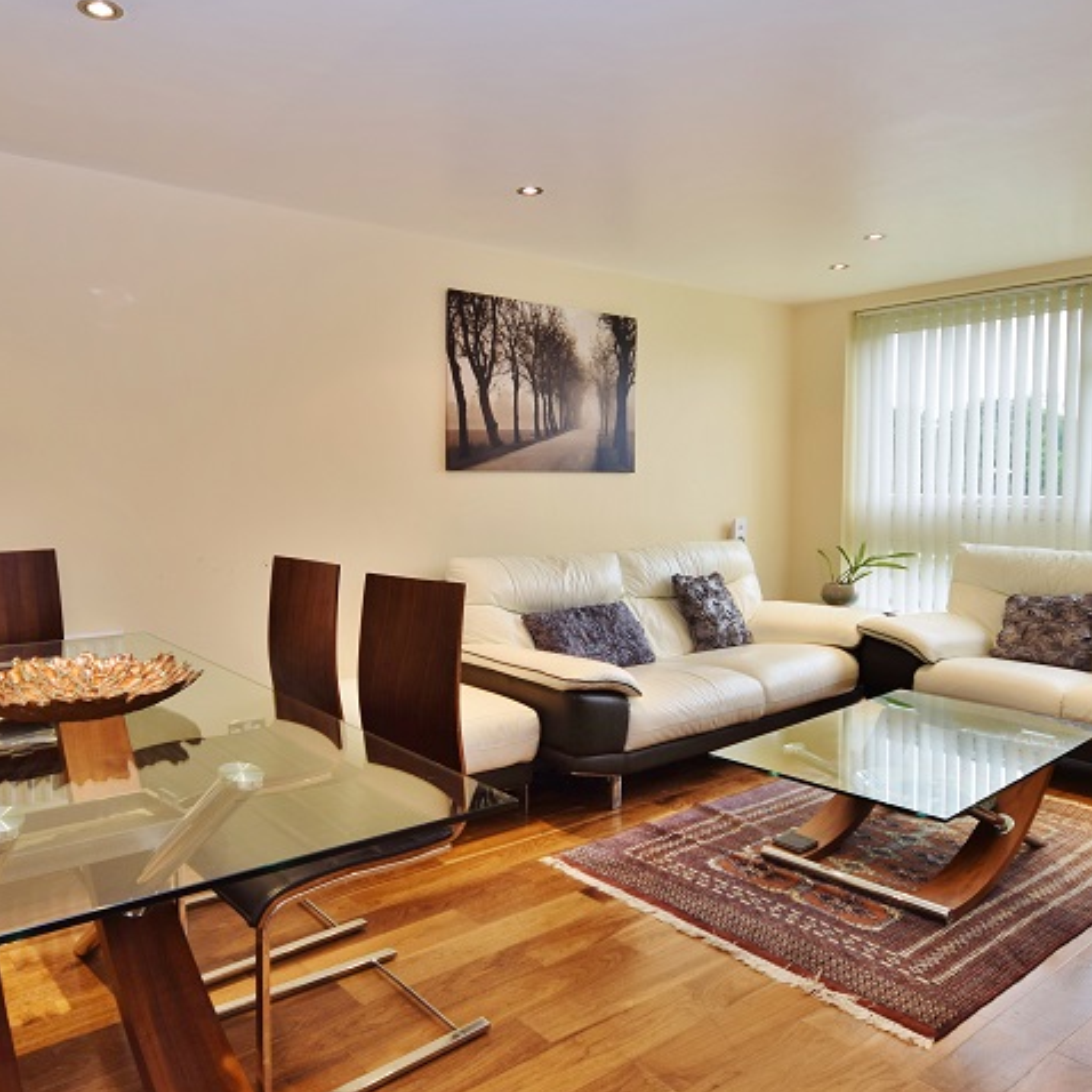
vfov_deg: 65.0
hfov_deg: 64.8
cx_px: 473
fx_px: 857
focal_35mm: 24
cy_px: 507
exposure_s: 1/25
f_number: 4
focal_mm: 10
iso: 100
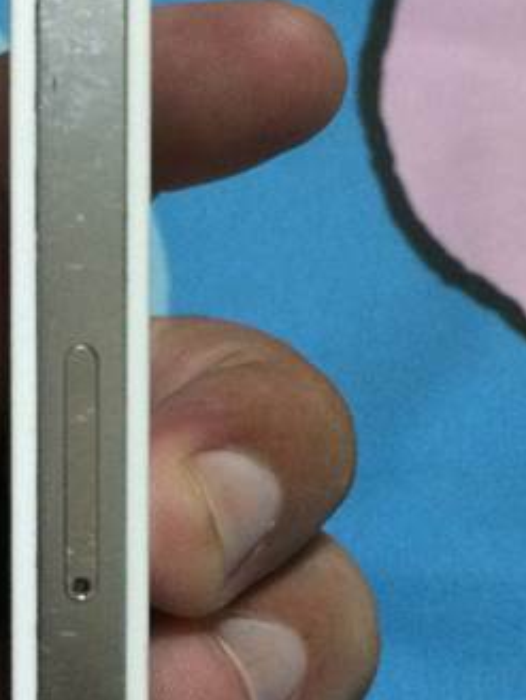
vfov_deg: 26.7
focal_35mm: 73
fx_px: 1478
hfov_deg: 20.0
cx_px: 113
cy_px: 364
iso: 500
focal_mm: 4.12
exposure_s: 1/17
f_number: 2.2
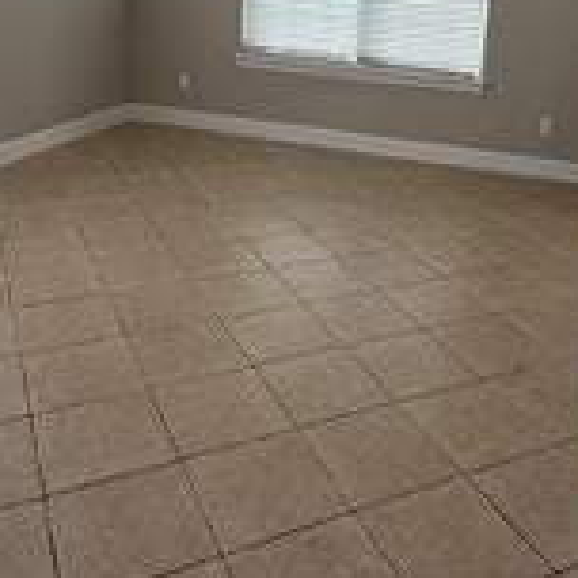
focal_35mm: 39
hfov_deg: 42.7
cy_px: 84
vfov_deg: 40.3
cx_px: 327
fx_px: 737
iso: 160
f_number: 2.2
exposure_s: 1/120
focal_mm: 2.22
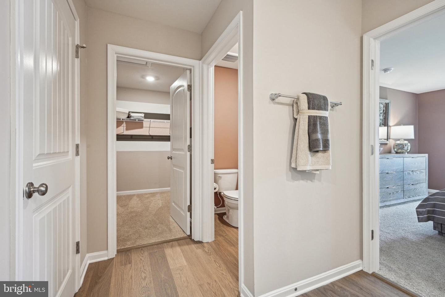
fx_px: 198
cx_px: 222
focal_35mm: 16
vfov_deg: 73.7
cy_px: 148
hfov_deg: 96.7
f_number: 8
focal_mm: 16
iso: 800
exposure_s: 1/13
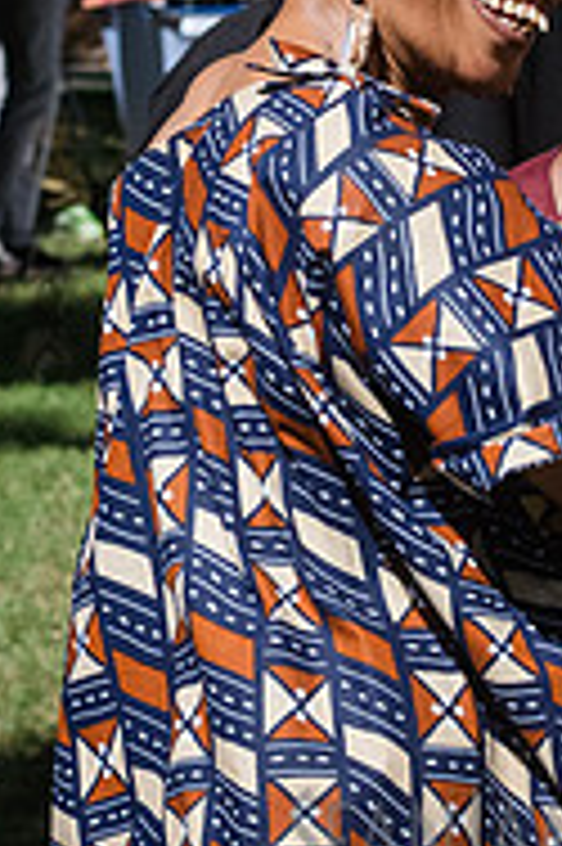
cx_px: 593
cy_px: 208
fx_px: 7155
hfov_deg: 4.5
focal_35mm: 305
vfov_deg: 6.8
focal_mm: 80
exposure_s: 1/4000
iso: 2000
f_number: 8
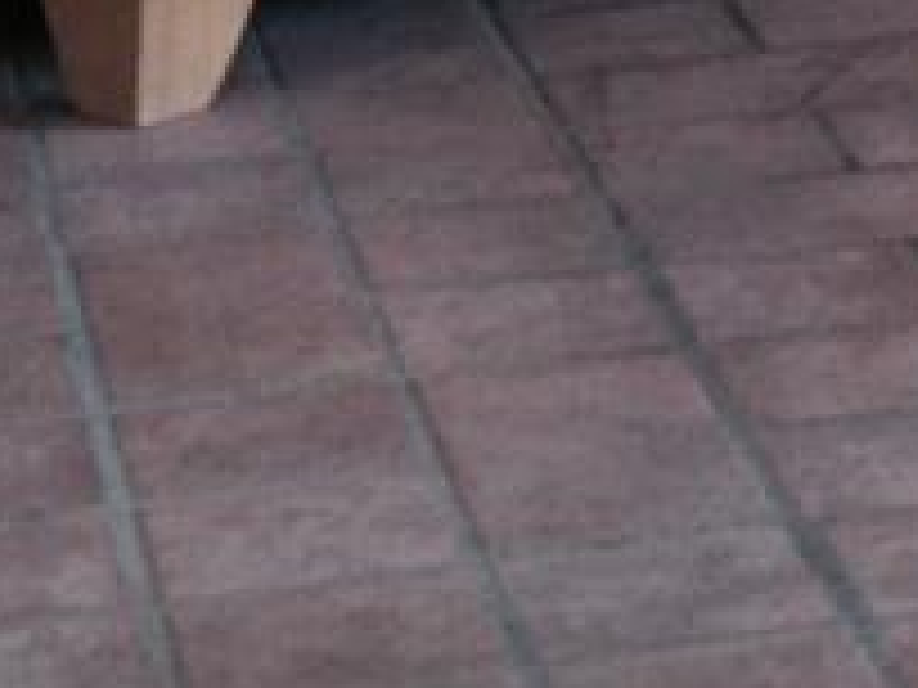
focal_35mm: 220
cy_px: -1457
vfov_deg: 6.2
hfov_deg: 8.3
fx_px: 5834
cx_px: 2133
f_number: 2.4
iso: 64
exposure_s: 1/30
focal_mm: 4.28
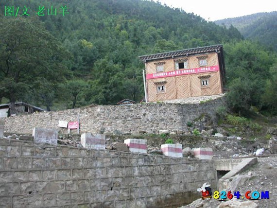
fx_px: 304
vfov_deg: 37.7
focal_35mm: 38
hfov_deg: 49.0
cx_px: 138
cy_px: 104
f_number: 3
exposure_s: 1/44.2
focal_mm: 7.85
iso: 100
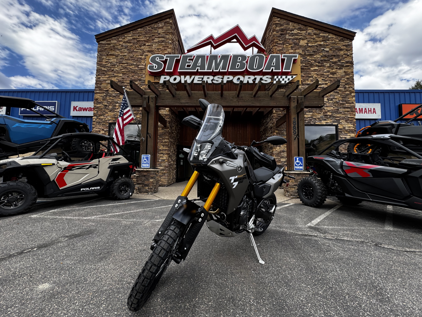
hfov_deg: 102.1
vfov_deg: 85.7
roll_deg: -1.1
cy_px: 158
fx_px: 171
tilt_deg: +3.2
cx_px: 211
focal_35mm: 14
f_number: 2.2
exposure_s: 1/193
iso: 40
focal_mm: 2.22
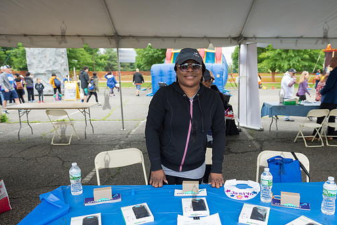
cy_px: 130
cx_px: 194
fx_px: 262
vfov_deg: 46.3
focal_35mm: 28
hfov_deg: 65.1
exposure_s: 1/250
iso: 200
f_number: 4
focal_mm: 24
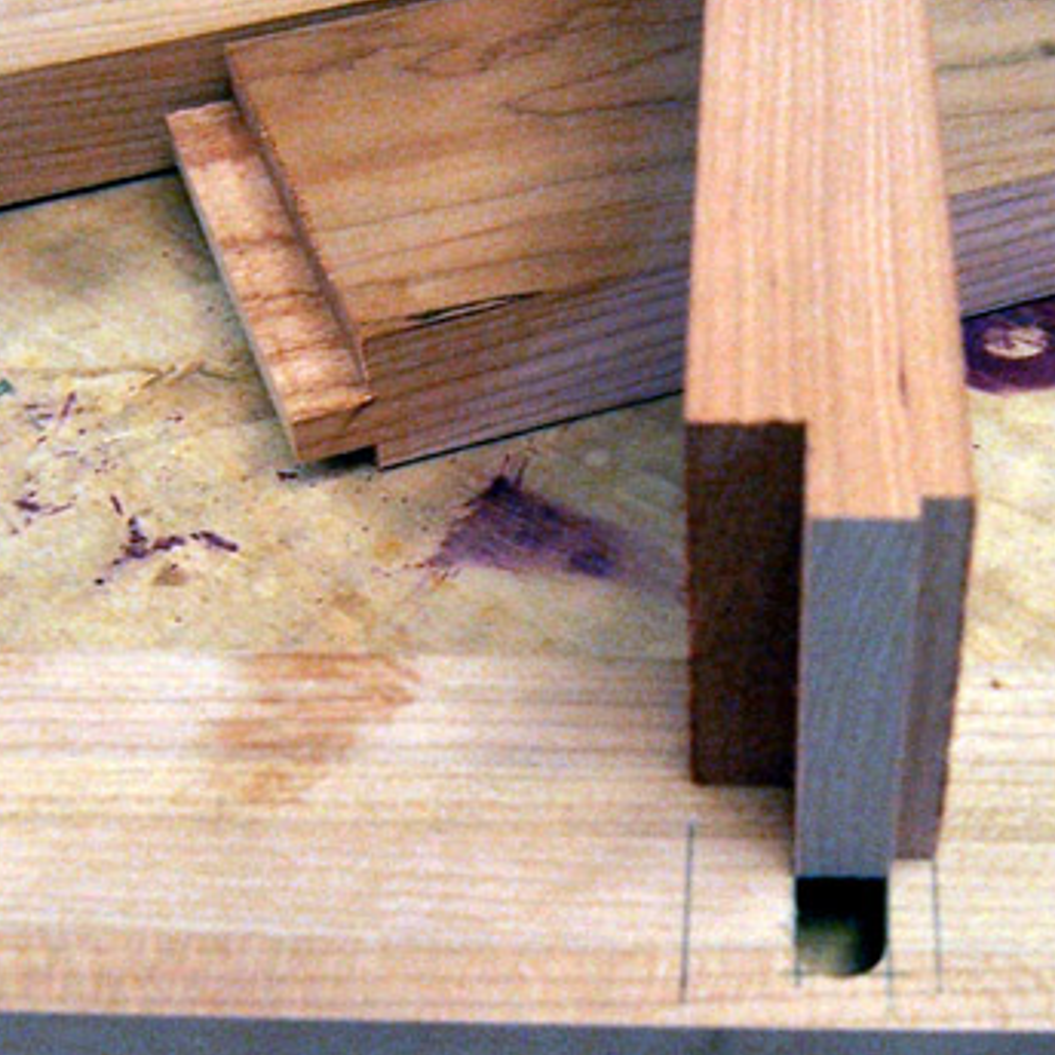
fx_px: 2103
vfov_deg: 28.0
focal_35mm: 61
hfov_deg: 28.0
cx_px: 715
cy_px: 708
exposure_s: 1/30
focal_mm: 5.5
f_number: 3.4
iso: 140
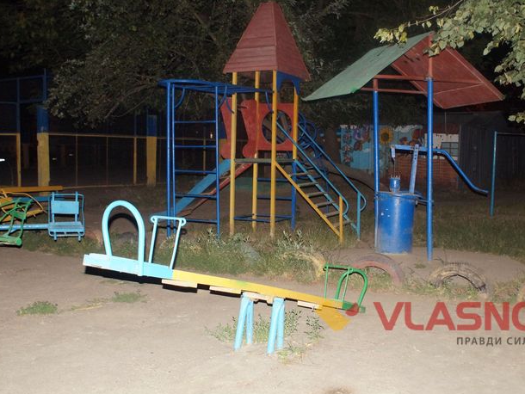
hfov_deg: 43.8
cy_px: 200
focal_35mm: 43
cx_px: 262
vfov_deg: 33.6
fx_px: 652
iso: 2500
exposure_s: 1/60
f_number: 4.5
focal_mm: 26
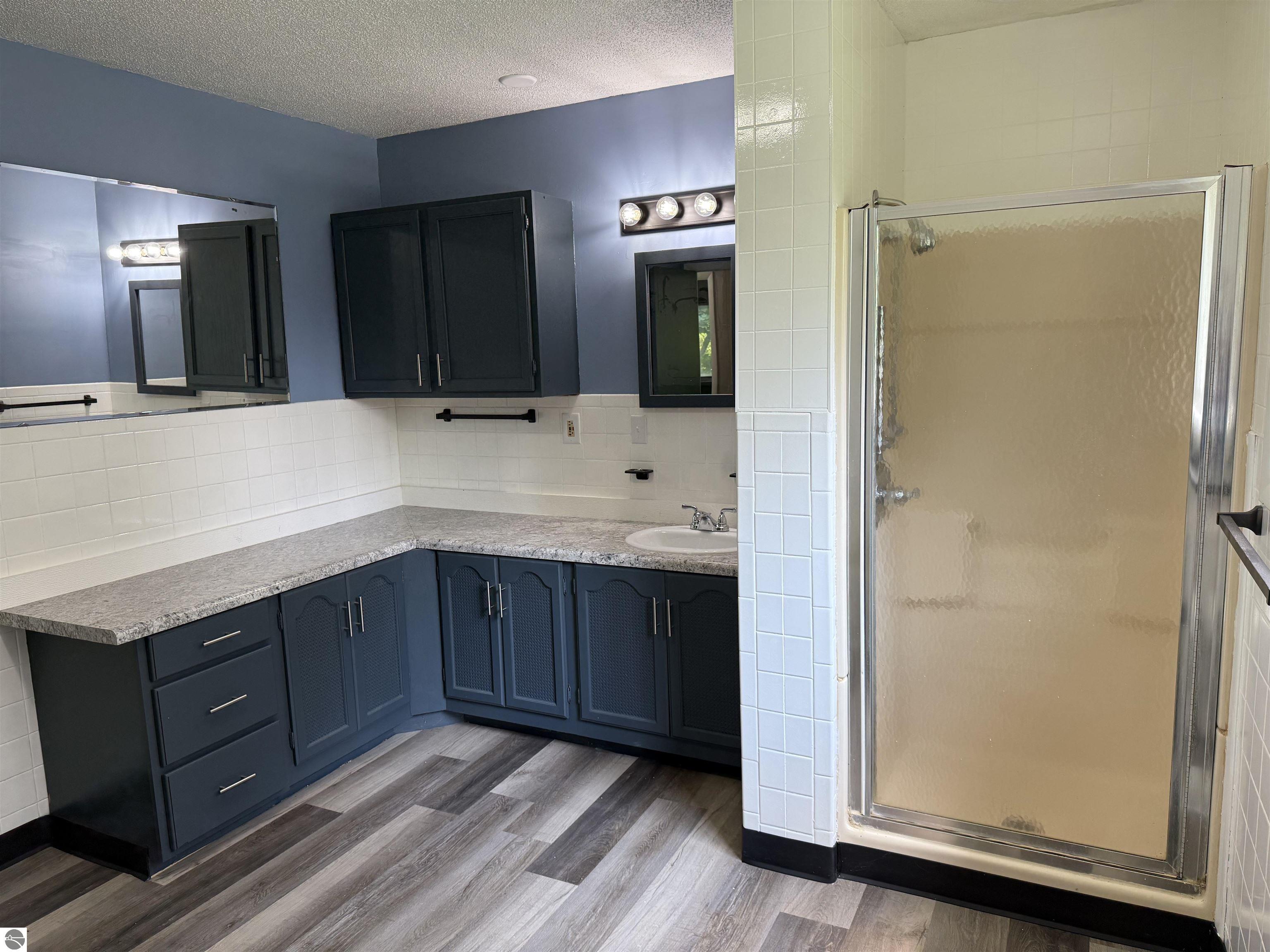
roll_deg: +1.6
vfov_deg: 56.8
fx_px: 881
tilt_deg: -8.0
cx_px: 635
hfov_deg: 71.6
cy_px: 476
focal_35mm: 24
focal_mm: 6.76
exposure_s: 1/120
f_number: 1.78
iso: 125
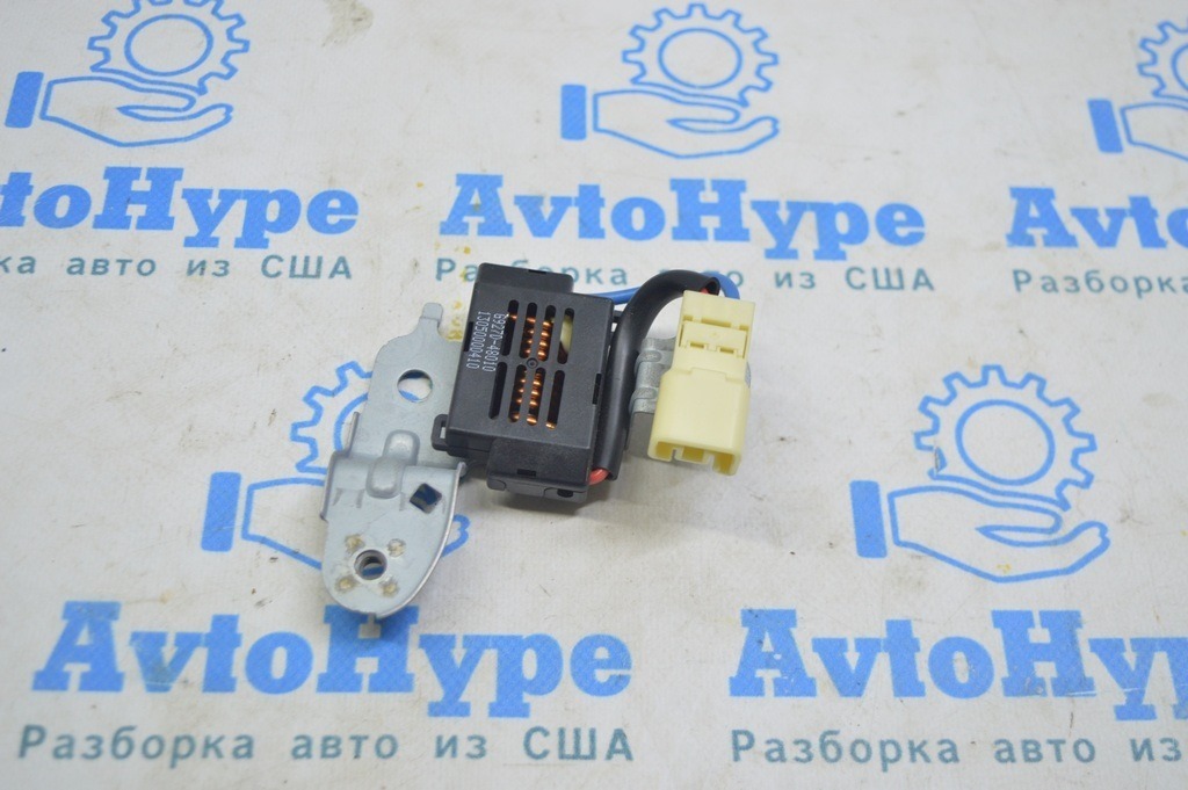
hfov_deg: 43.6
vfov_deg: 29.8
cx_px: 594
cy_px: 395
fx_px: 1484
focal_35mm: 45
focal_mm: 30
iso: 400
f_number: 4.2
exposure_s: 1/40
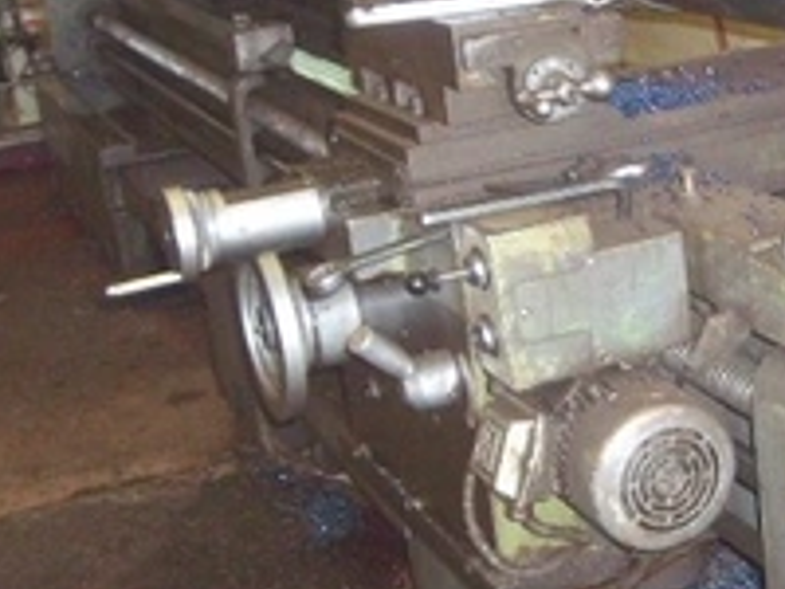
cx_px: 683
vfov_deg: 20.9
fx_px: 1587
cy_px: 200
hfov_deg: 27.0
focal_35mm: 70
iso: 193
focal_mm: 5.8
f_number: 2.8
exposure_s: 1/45
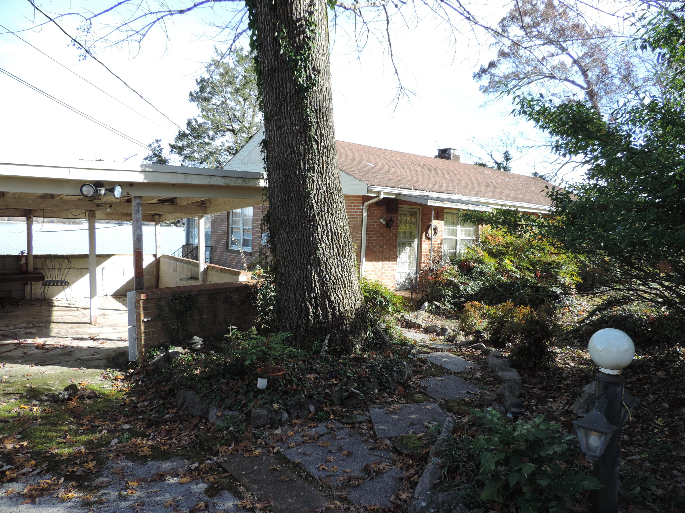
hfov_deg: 71.6
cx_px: 342
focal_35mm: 24
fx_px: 475
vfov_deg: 56.8
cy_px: 256
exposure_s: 1/250
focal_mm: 4.3
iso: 80
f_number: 3
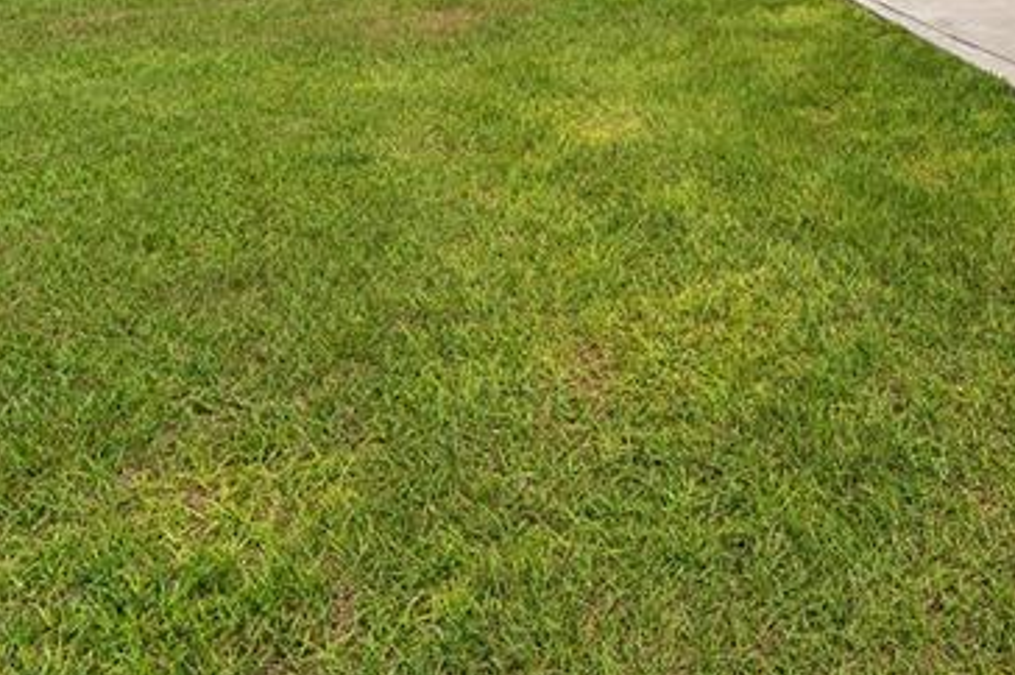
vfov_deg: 25.8
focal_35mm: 45
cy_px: -190
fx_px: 1268
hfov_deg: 38.5
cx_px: 1023
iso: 200
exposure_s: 1/1600
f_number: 8
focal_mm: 16
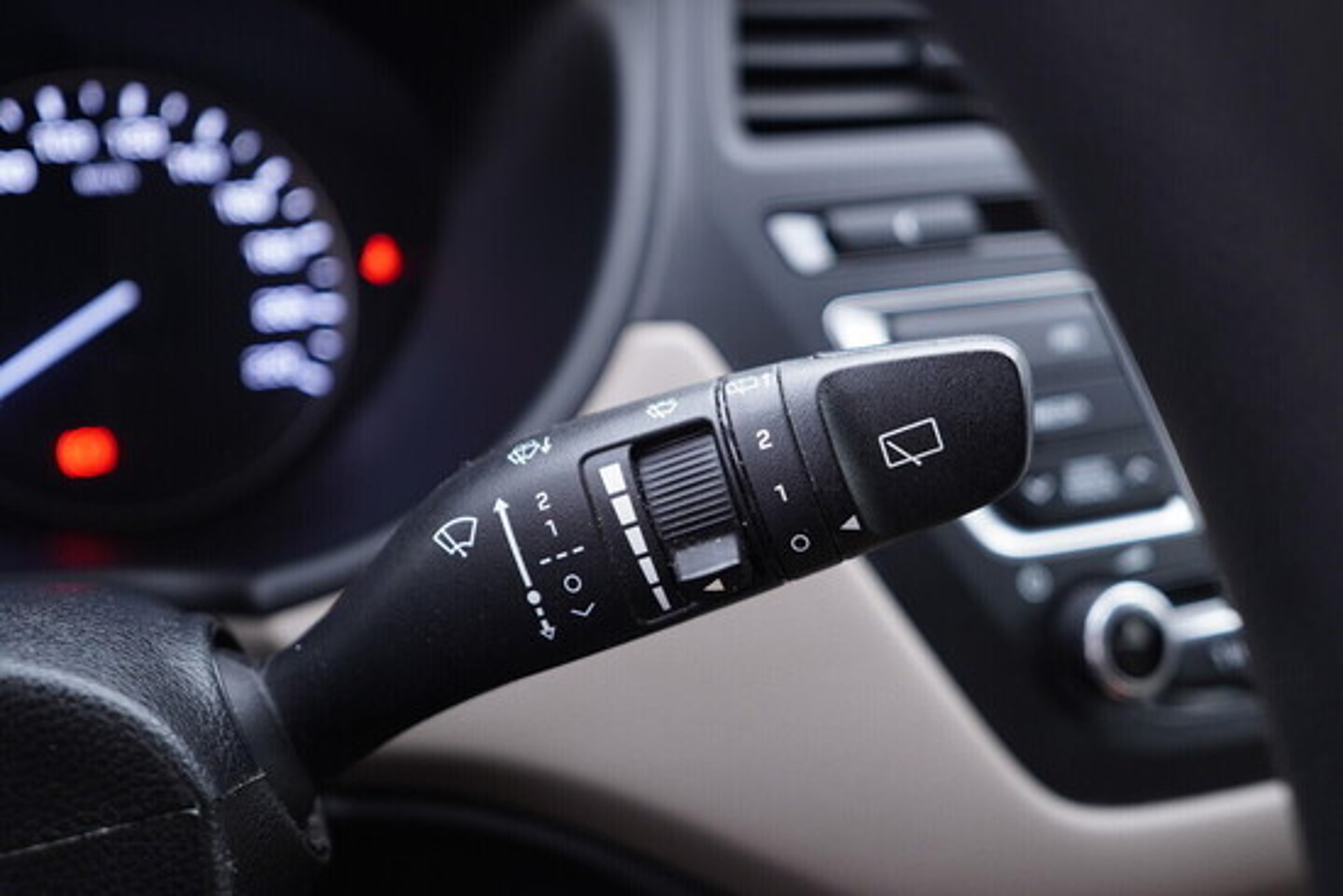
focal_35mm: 36
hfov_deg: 53.1
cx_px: 672
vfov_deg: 36.9
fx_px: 1343
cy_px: 448
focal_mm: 24
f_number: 2.8
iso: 320
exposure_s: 1/40
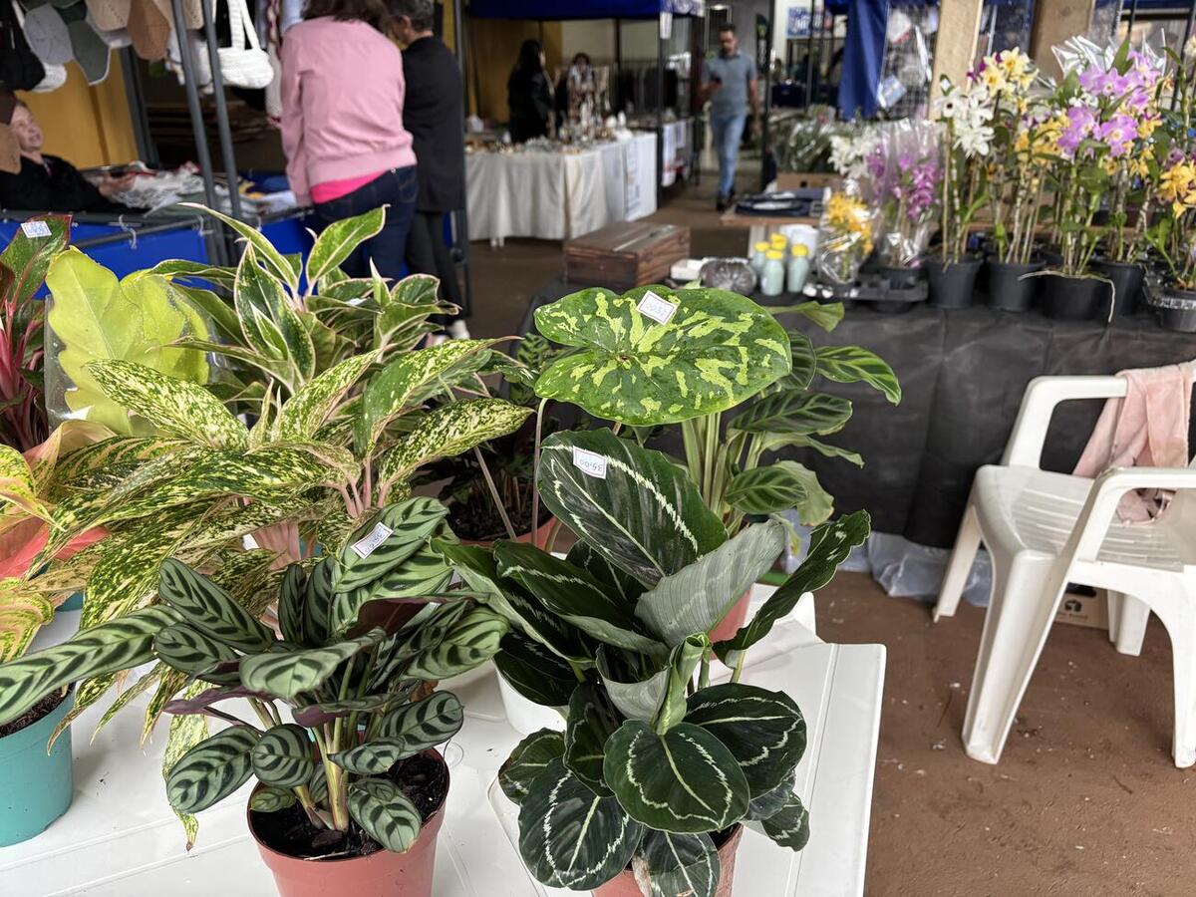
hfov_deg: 67.3
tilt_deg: -20.8
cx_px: 598
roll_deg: +0.5
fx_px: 898
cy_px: 448
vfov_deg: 53.1
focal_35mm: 26
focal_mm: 5.96
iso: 200
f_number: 1.6
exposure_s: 1/60
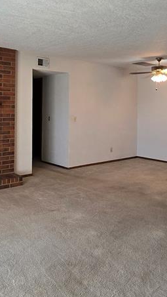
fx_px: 252
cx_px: 77
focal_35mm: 32
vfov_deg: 59.8
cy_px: 103
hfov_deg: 36.7
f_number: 2.2
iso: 80
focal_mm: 2.2
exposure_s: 1/60
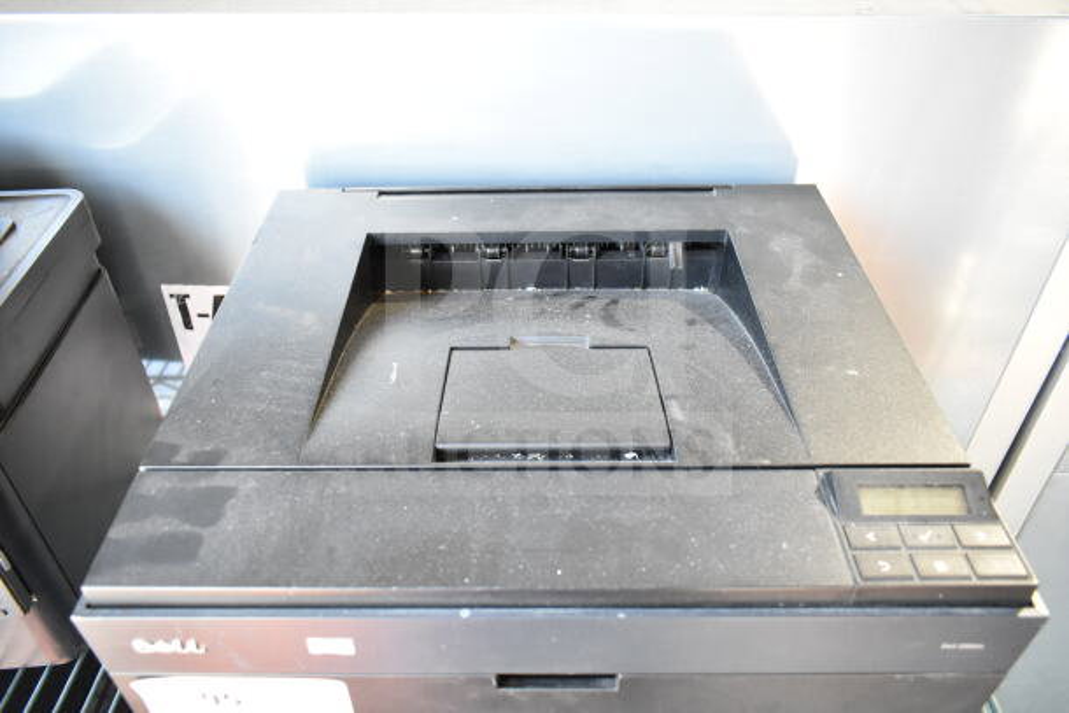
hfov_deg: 67.4
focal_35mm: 27
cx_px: 534
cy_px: 356
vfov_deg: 48.0
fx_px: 802
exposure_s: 1/60
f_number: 4
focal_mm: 18
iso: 1600
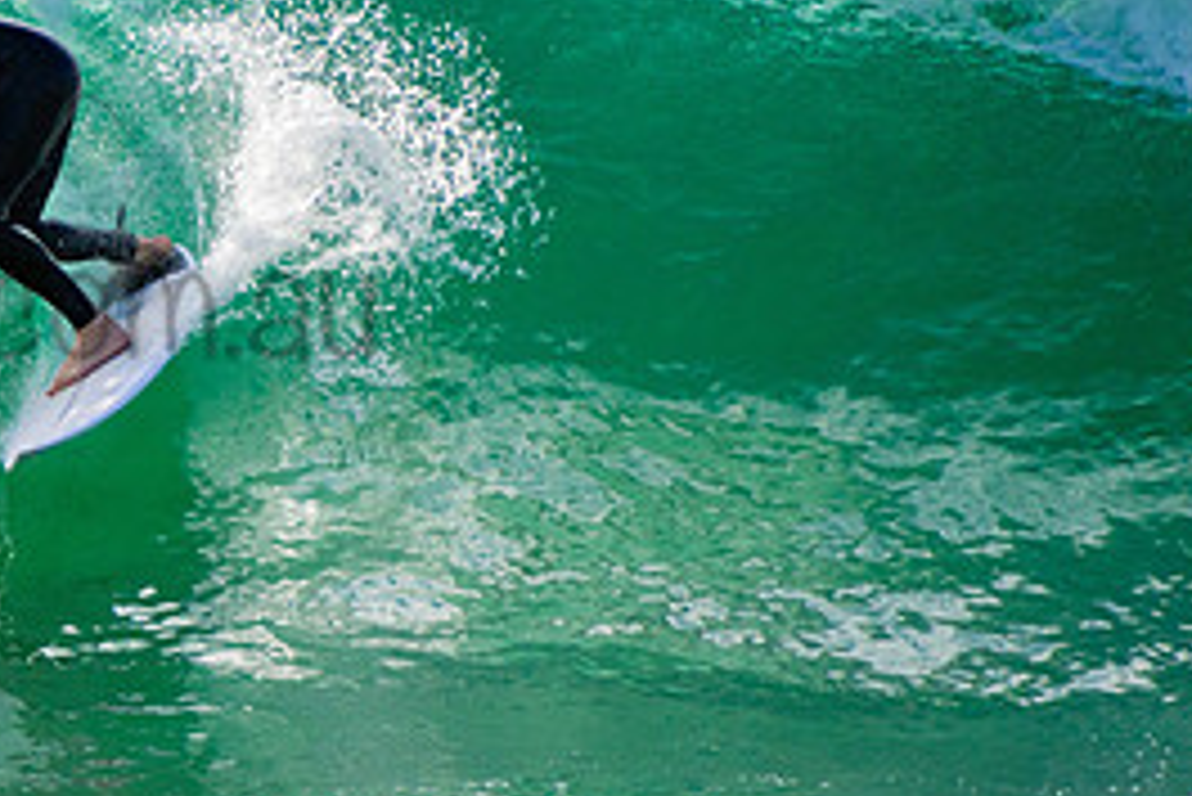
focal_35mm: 1311
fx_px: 43430
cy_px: 254
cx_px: -99
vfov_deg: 1.1
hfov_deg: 1.6
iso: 320
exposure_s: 1/2000
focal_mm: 400
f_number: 5.6
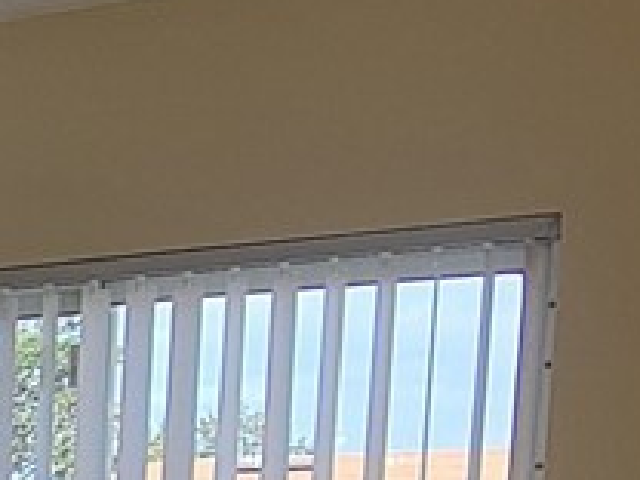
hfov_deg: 17.2
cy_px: 982
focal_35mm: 100
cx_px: -400
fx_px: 1849
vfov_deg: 12.8
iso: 50
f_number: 2.2
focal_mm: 2.2
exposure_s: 1/120
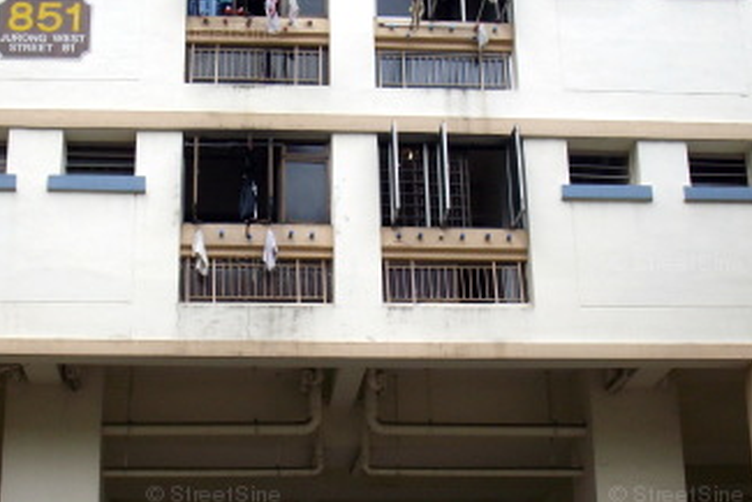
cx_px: 319
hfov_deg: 30.9
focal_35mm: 65
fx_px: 1358
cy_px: 266
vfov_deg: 20.9
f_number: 2.8
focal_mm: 6.2
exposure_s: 1/320
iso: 80
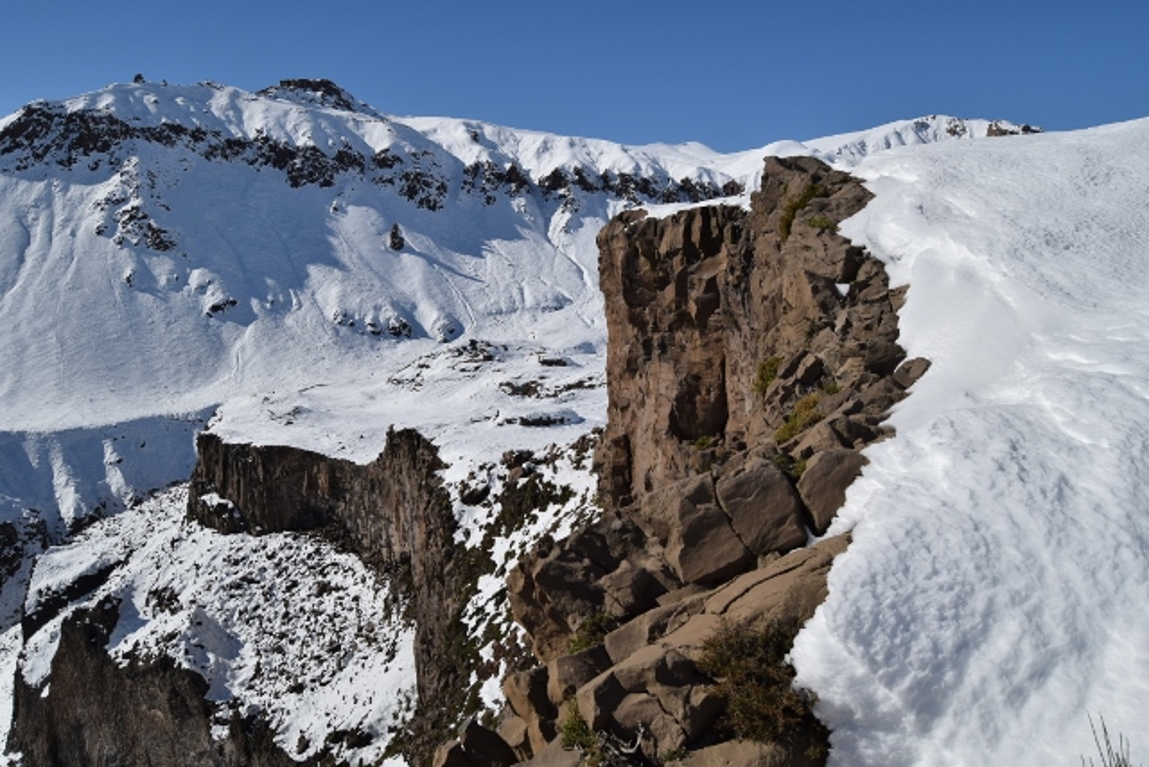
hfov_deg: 67.4
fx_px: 862
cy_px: 384
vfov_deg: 48.0
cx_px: 574
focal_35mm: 27
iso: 100
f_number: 9
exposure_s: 1/1000
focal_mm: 18
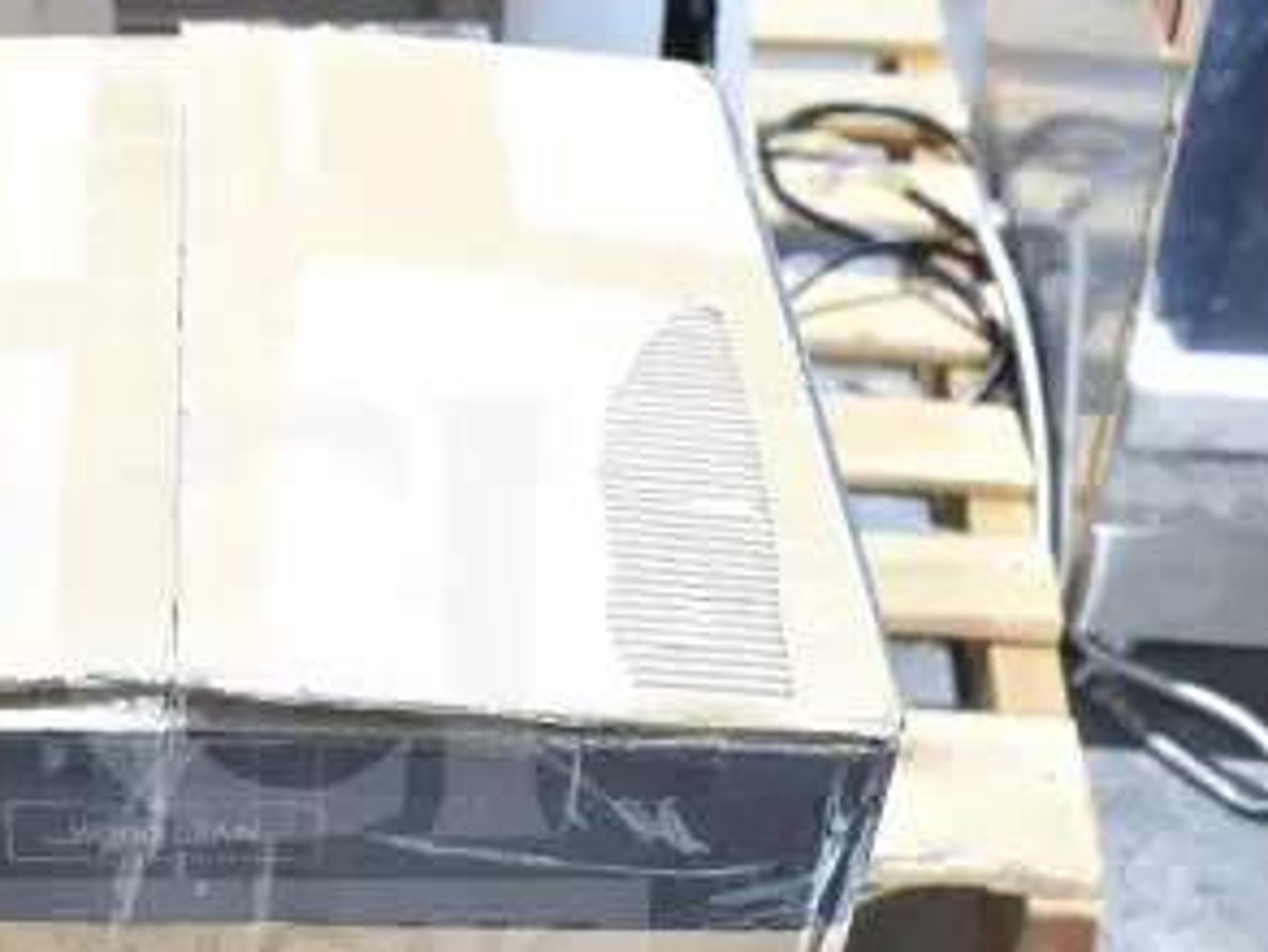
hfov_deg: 24.4
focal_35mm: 78
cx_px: 160
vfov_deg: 18.8
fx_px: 2858
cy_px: 742
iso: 1600
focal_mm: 26
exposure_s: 1/60
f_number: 4
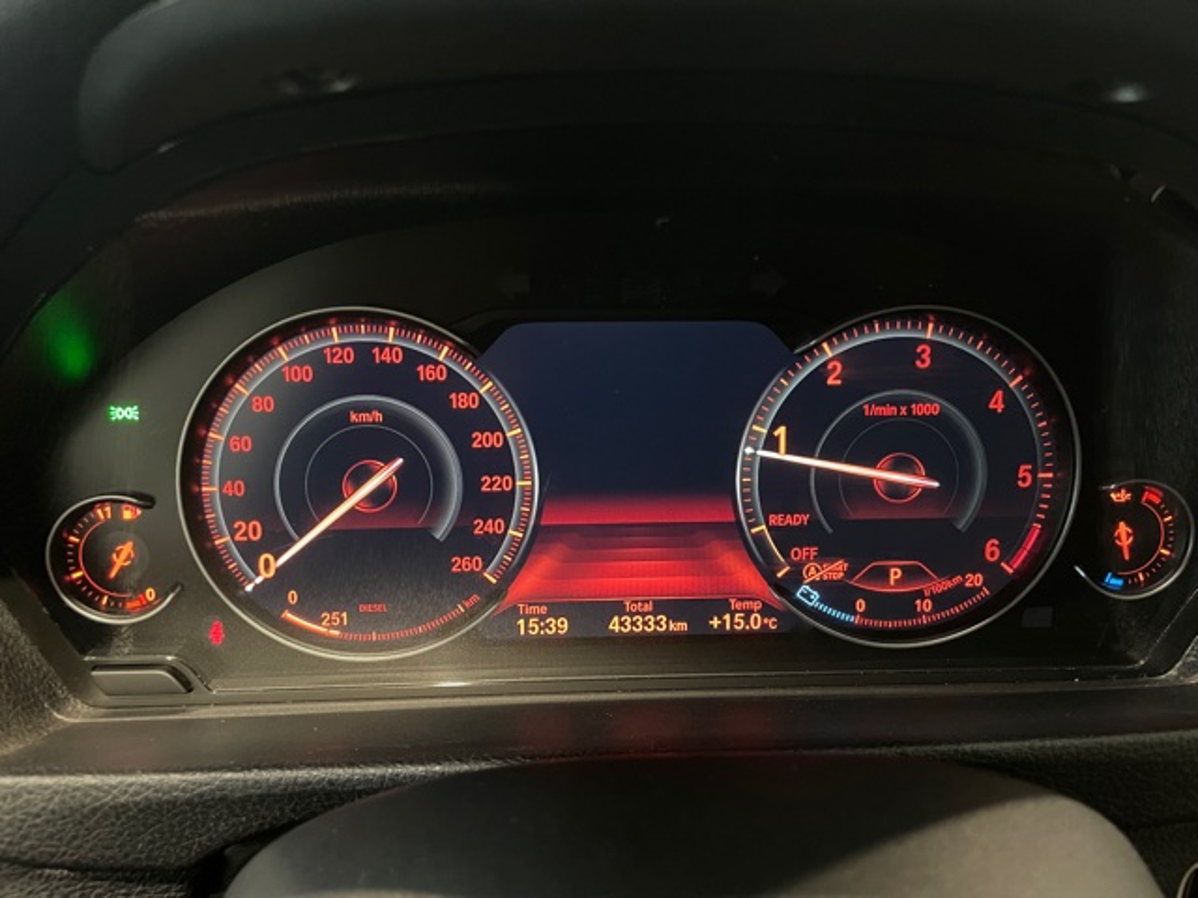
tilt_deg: -24.8
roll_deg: -0.4
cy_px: 449
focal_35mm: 26
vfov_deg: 53.1
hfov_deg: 67.3
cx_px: 599
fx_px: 900
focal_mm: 4.2
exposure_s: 1/25
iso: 1000
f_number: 1.6
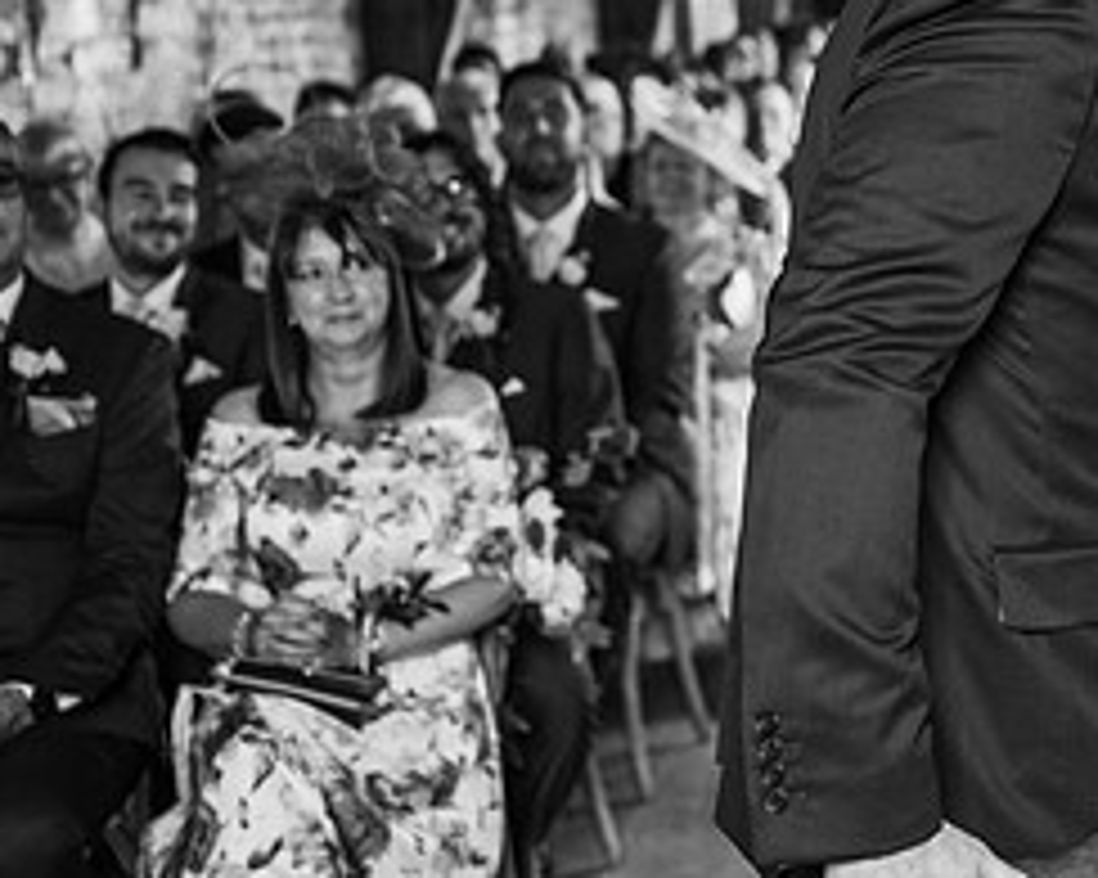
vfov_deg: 19.5
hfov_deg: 23.5
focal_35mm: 78
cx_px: 1080
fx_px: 2534
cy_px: 221
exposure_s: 1/200
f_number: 2.2
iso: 800
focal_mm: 35
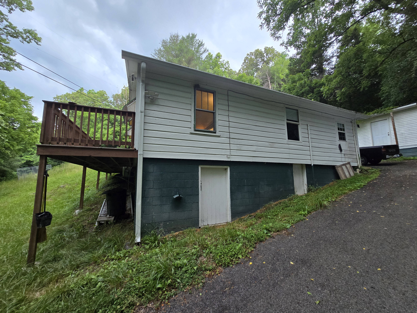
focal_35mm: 13
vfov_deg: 89.9
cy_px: 156
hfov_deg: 106.2
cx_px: 208
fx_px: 157
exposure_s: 1/60
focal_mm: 2.2
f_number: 2.2
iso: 250
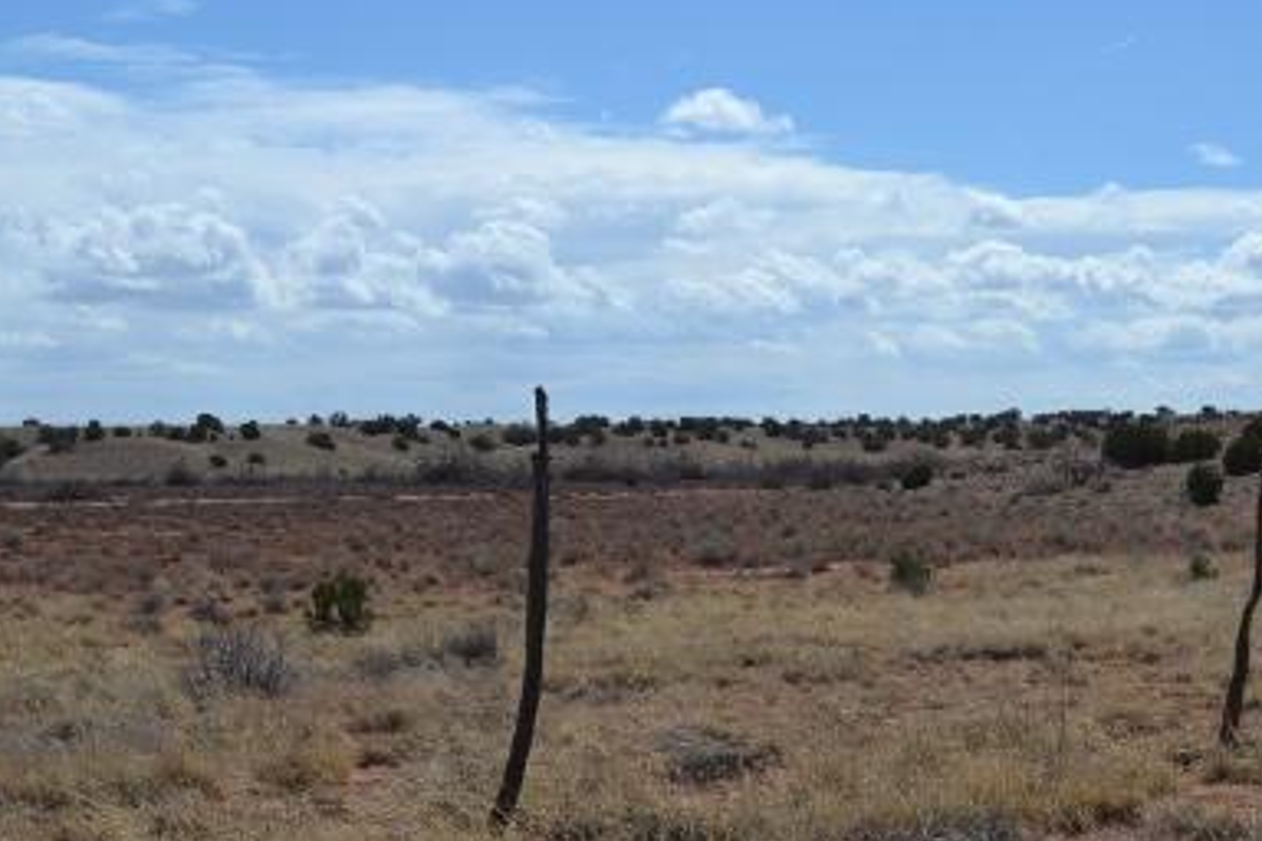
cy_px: 366
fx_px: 2629
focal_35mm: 75
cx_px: 970
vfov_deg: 18.2
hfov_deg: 26.6
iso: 100
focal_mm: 24
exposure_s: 1/320
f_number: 9
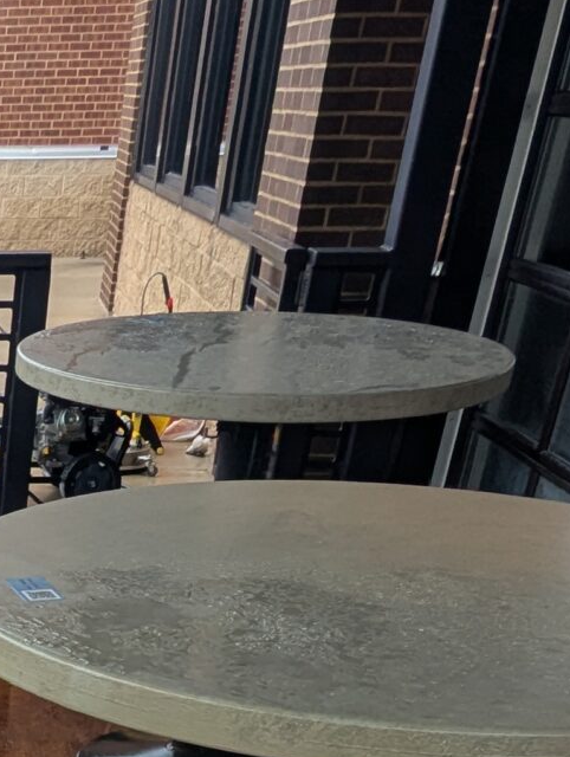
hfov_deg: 19.8
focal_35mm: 64
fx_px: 1401
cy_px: 1035
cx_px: -291
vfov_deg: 25.2
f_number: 2.2
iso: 48
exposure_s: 1/560
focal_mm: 2.35
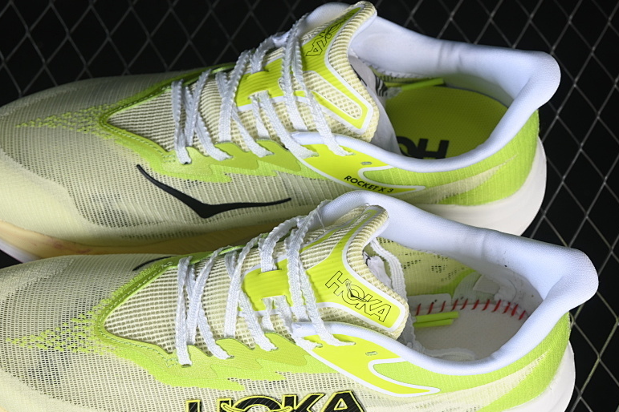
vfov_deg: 13.0
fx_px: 1805
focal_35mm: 105
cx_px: 272
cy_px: 250
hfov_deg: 19.4
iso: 160
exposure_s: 1/80
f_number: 7.1
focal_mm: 50
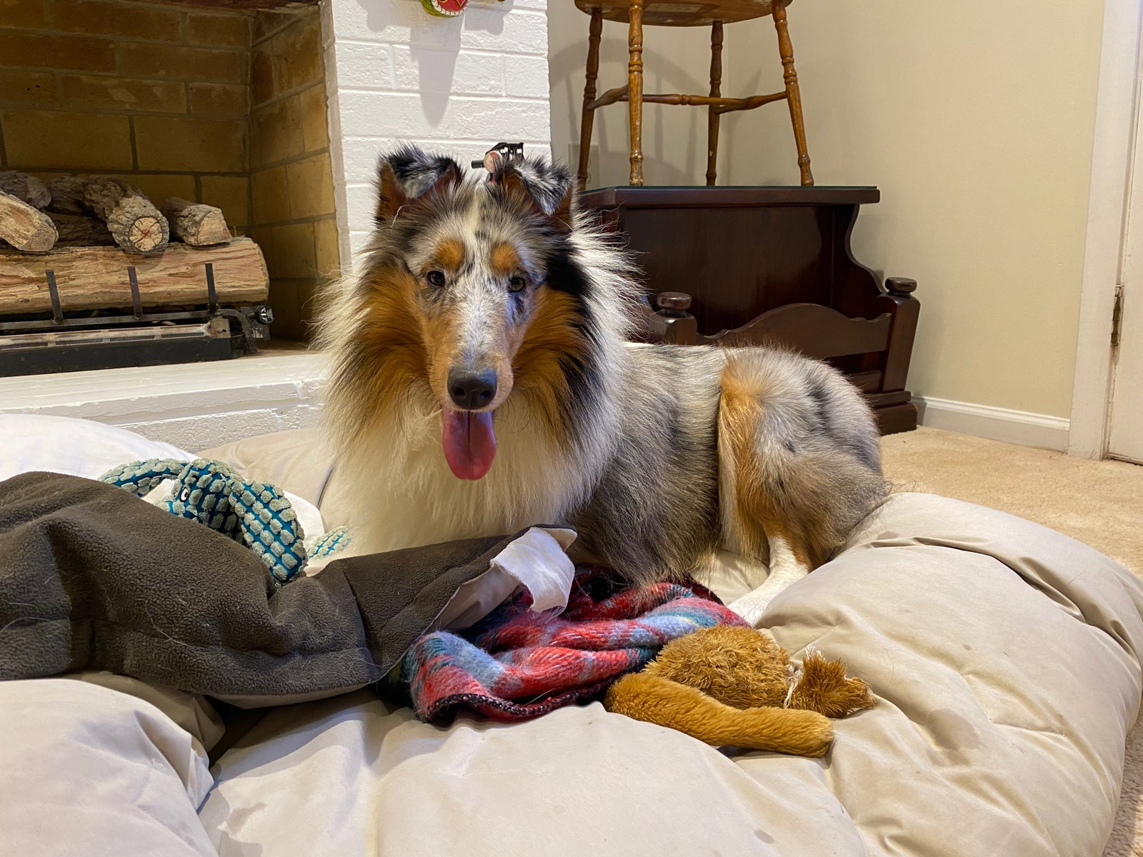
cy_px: 428
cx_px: 572
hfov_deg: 67.3
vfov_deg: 53.1
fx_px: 859
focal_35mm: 26
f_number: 1.8
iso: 160
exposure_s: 1/60
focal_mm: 4.25
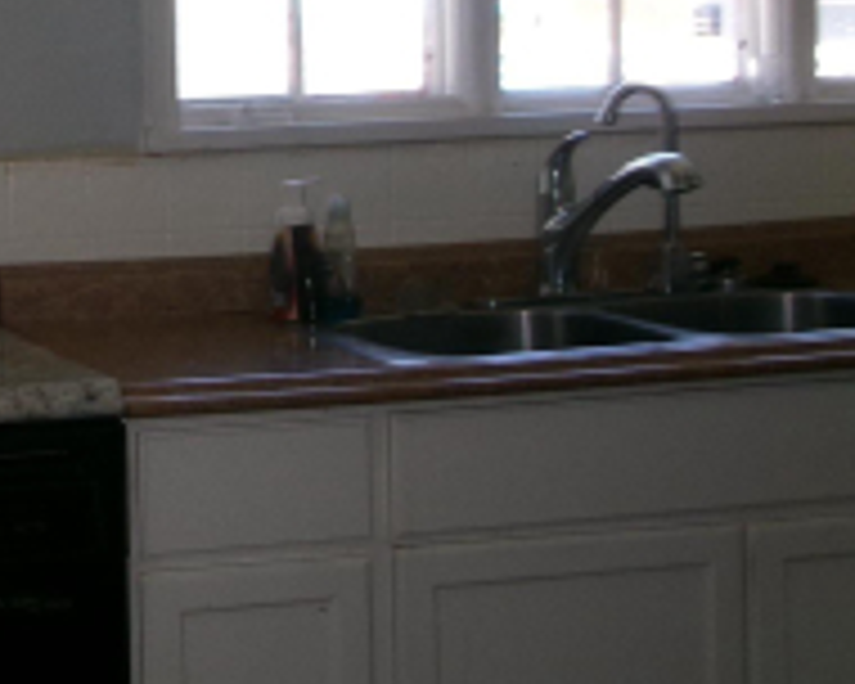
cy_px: 171
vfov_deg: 16.0
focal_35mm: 96
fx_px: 2429
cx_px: -79
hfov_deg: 19.2
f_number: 3.9
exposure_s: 1/56
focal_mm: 5.1
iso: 100
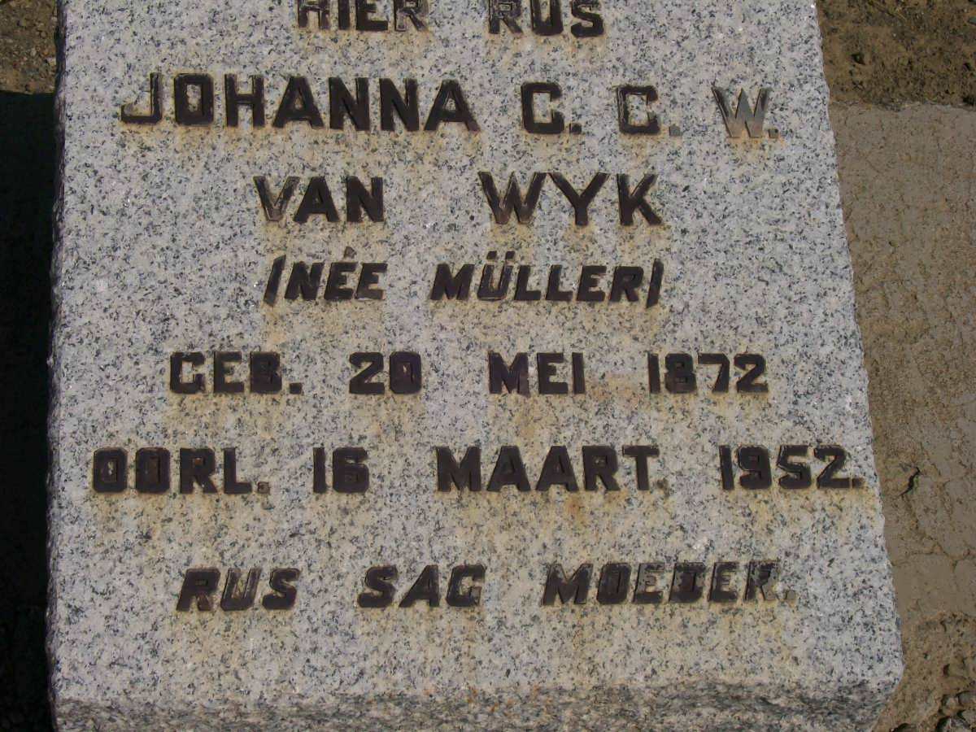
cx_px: 488
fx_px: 1974
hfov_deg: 27.8
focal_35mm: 70
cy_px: 366
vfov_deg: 21.0
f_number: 6.7
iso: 80
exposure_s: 1/1401
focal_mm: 11.6
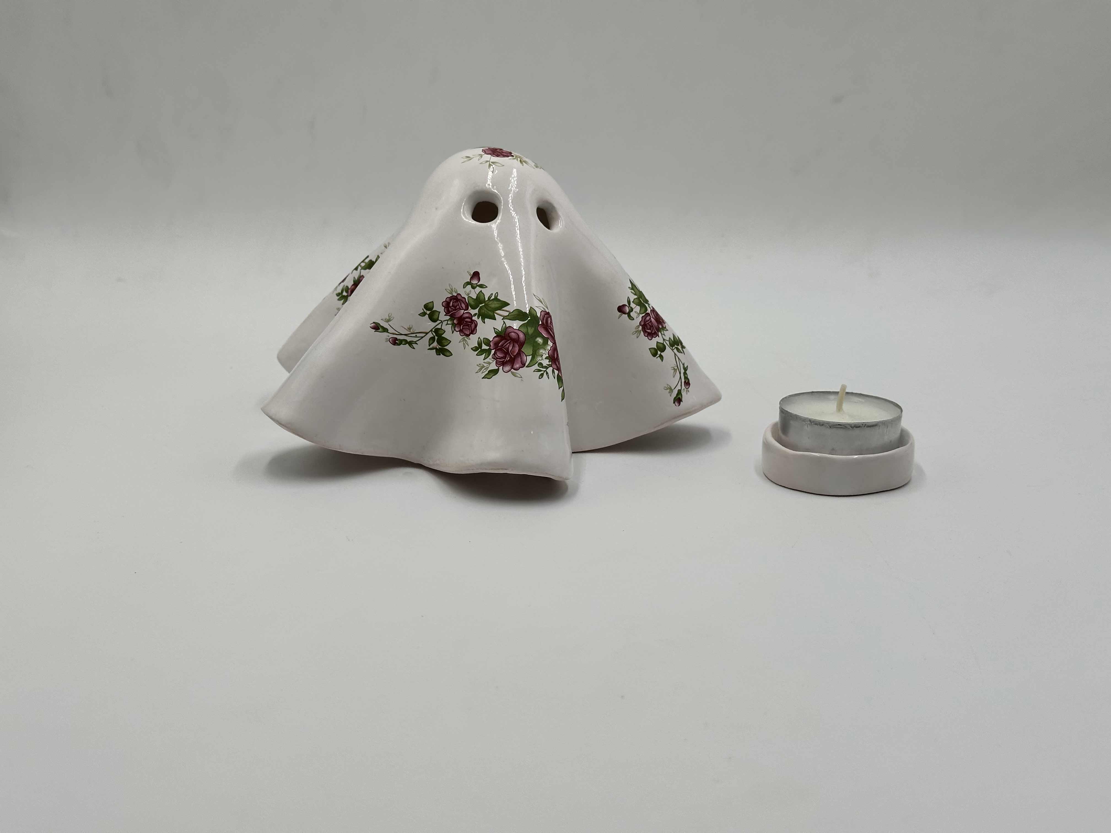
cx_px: 556
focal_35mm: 48
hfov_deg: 39.7
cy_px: 416
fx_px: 1541
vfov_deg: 30.3
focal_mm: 6.86
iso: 64
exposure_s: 1/1639
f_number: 1.78
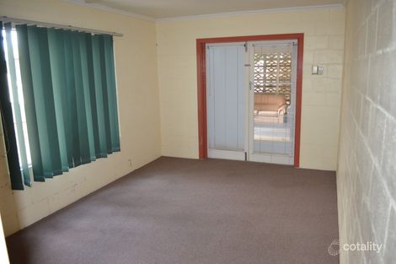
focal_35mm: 27
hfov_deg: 67.4
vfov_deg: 47.9
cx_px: 198
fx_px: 297
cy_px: 132
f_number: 3.5
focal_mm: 18
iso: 1250
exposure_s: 1/60
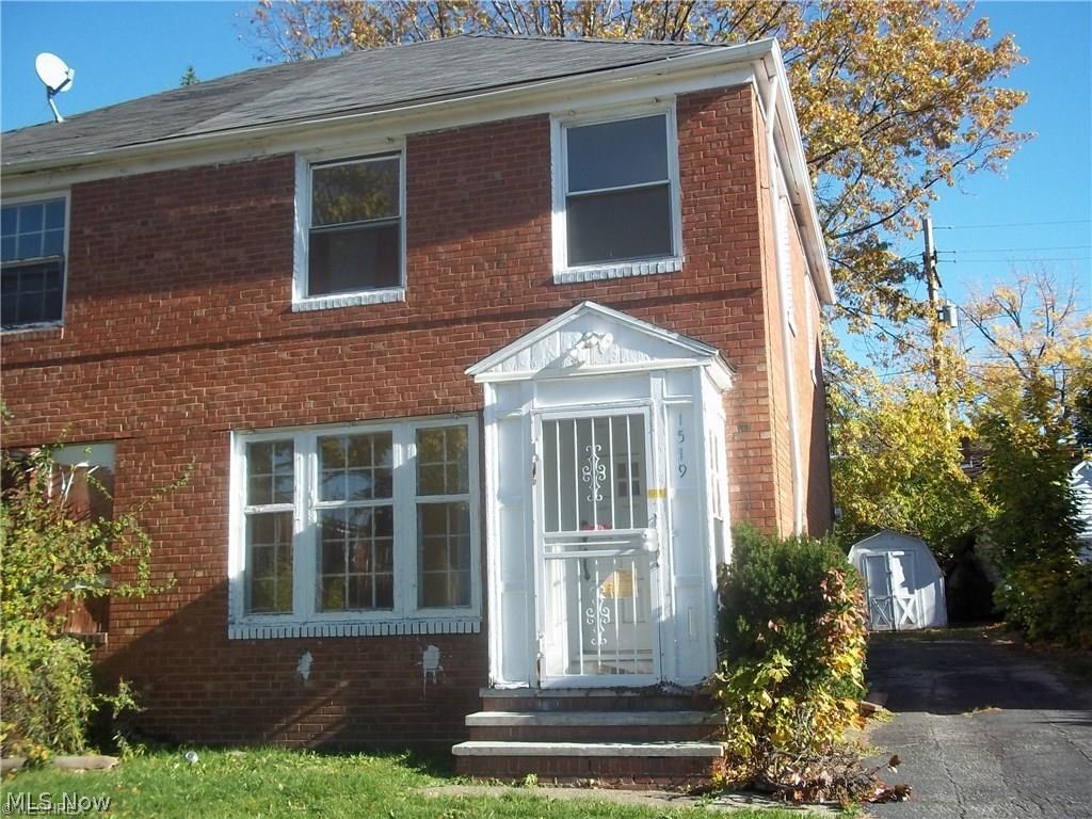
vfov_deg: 39.7
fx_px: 1136
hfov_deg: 51.4
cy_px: 410
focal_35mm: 36
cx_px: 546
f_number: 8
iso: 80
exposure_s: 1/100
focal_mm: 6.5
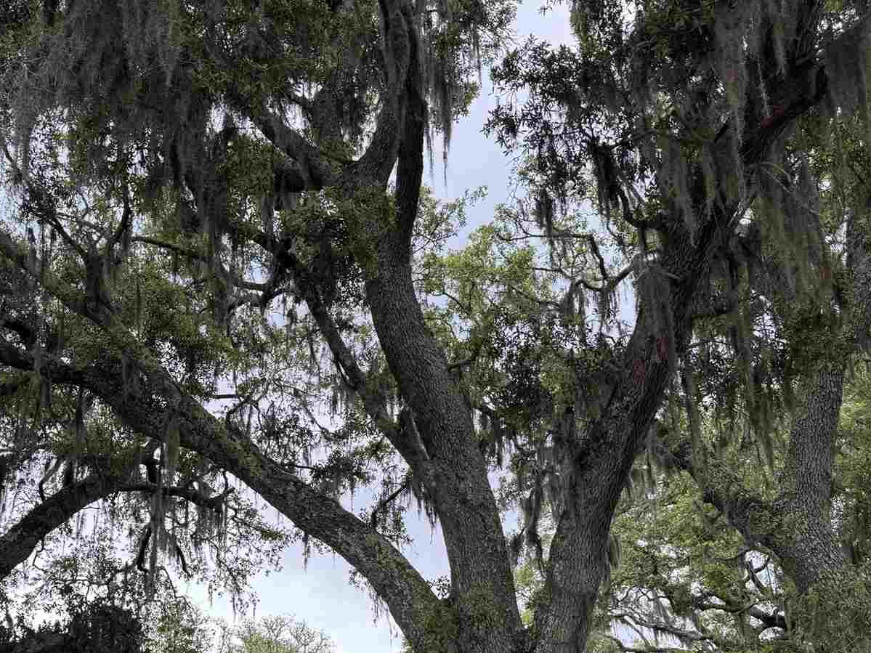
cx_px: 320
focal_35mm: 41
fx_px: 1032
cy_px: 523
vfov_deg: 34.1
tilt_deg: +22.0
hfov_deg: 45.3
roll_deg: -0.2
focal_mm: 6.76
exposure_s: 1/121
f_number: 1.78
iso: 80
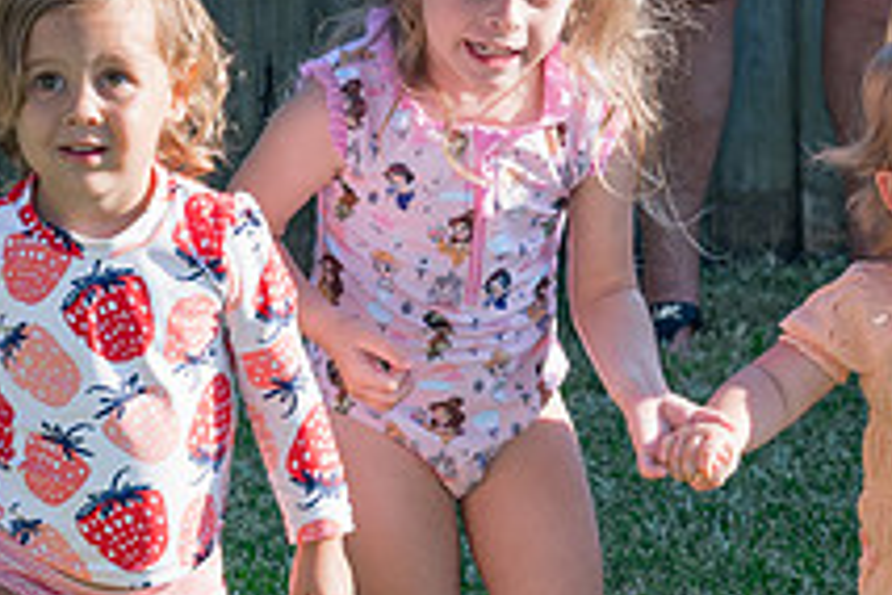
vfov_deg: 3.8
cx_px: 507
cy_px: 71
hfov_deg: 5.7
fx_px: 8919
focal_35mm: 360
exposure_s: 1/200
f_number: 8
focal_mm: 105
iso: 200
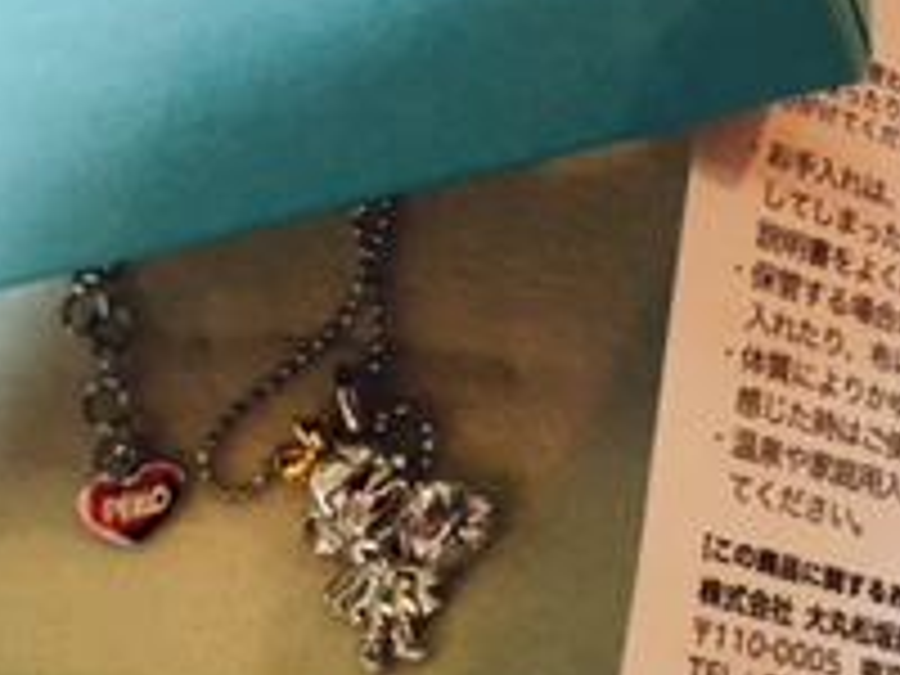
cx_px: 684
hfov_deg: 20.9
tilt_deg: -66.8
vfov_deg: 15.8
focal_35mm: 93
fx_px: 2418
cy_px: 158
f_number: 2.2
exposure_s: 1/33
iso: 80
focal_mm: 4.15
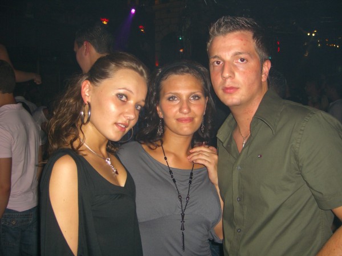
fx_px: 375
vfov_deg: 37.7
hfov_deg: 49.0
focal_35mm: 38
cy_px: 128
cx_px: 171
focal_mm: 7.9
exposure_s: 1/60
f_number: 2.8
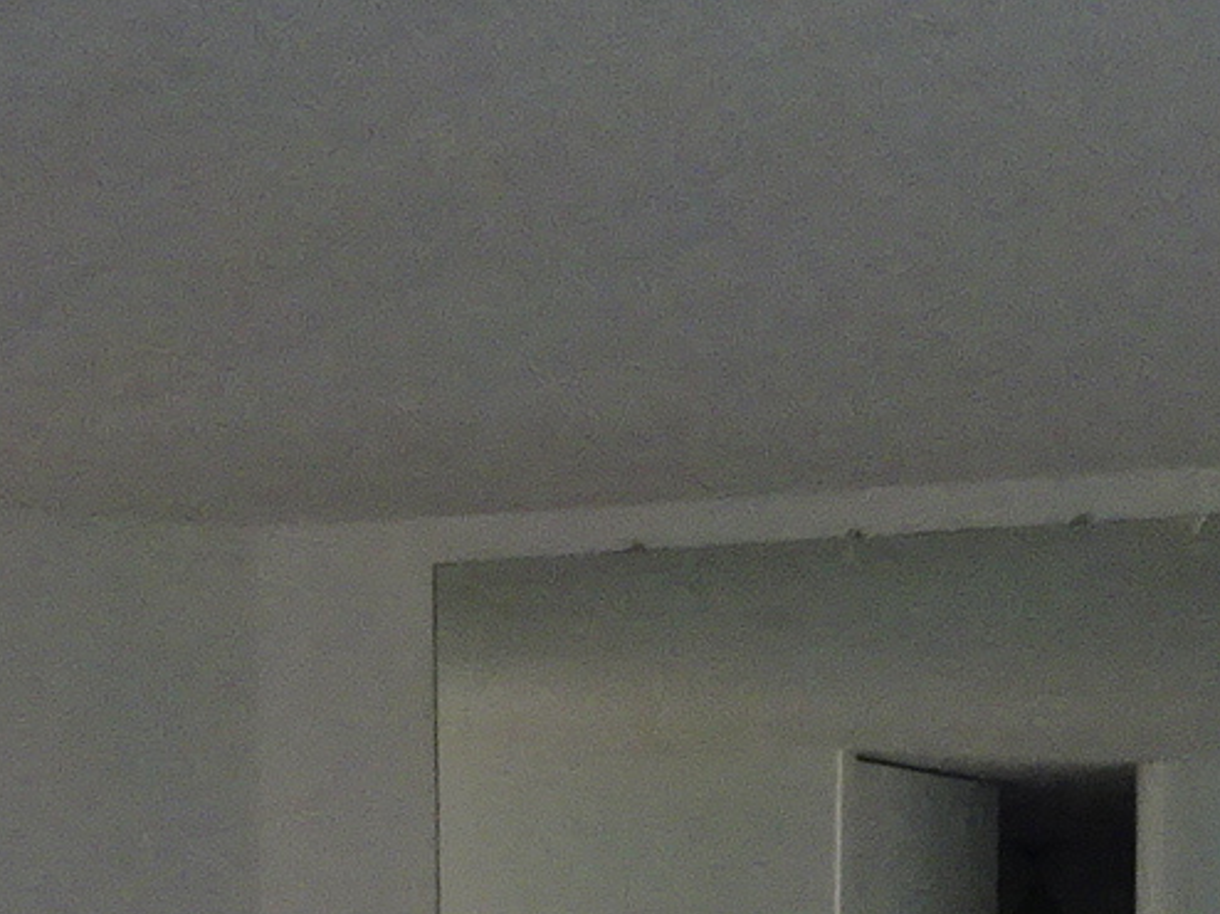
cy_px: 1388
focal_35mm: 126
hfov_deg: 15.6
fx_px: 4439
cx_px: 719
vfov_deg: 11.3
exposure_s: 1/30
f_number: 3.5
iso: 500
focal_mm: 4.1
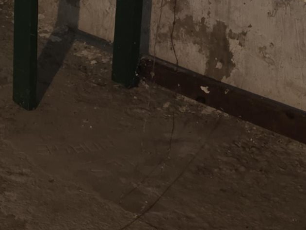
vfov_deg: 12.5
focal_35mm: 112
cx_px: 8
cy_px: -119
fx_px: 990
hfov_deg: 17.2
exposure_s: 1/12
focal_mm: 6.5
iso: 1000
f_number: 1.4
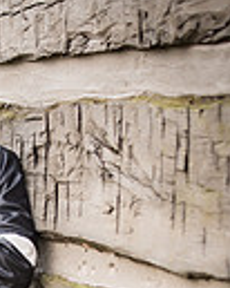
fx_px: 2649
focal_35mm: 311
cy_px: 417
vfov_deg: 6.2
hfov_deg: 4.9
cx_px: -67
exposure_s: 1/50
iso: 200
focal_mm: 95
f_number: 2.8
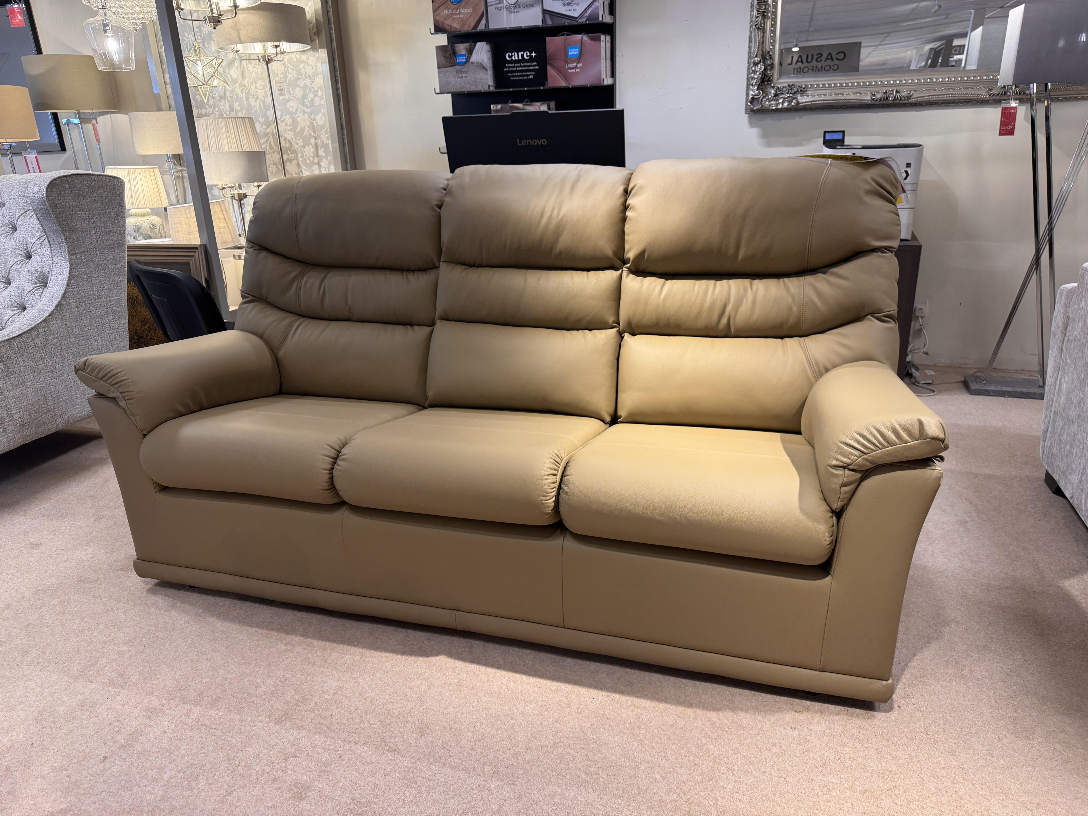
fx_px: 754
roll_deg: +2.3
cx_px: 544
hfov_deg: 71.6
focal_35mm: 24
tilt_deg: -19.7
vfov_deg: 56.8
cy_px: 408
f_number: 1.78
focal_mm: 6.76
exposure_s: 1/100
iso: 100
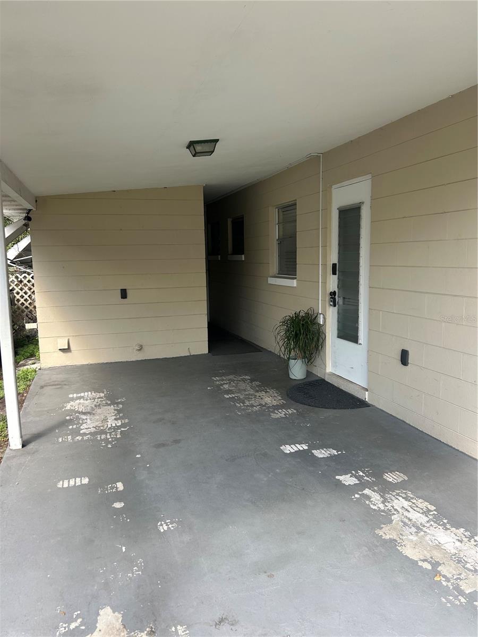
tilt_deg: -6.1
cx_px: 239
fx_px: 479
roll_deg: +1.2
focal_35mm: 26
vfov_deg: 67.3
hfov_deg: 53.1
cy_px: 318
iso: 50
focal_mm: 5.7
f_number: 1.5
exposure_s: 1/611
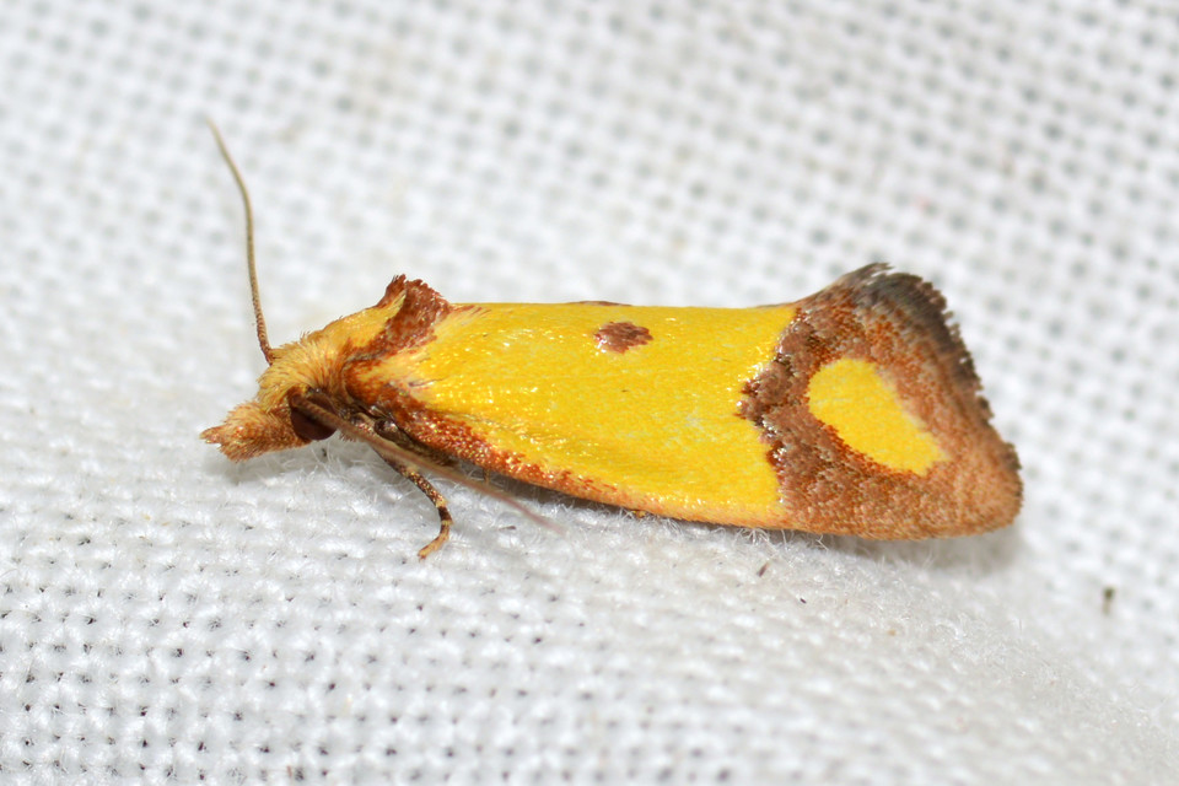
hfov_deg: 13.7
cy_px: 393
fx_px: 4912
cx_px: 590
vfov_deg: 9.1
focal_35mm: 150
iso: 100
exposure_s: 1/200
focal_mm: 100
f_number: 18
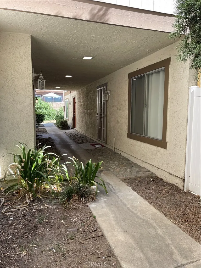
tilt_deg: -6.1
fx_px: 194
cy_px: 134
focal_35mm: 25
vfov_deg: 69.4
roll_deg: +0.9
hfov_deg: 54.9
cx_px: 100
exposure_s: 1/295
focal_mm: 5.1
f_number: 1.6
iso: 32
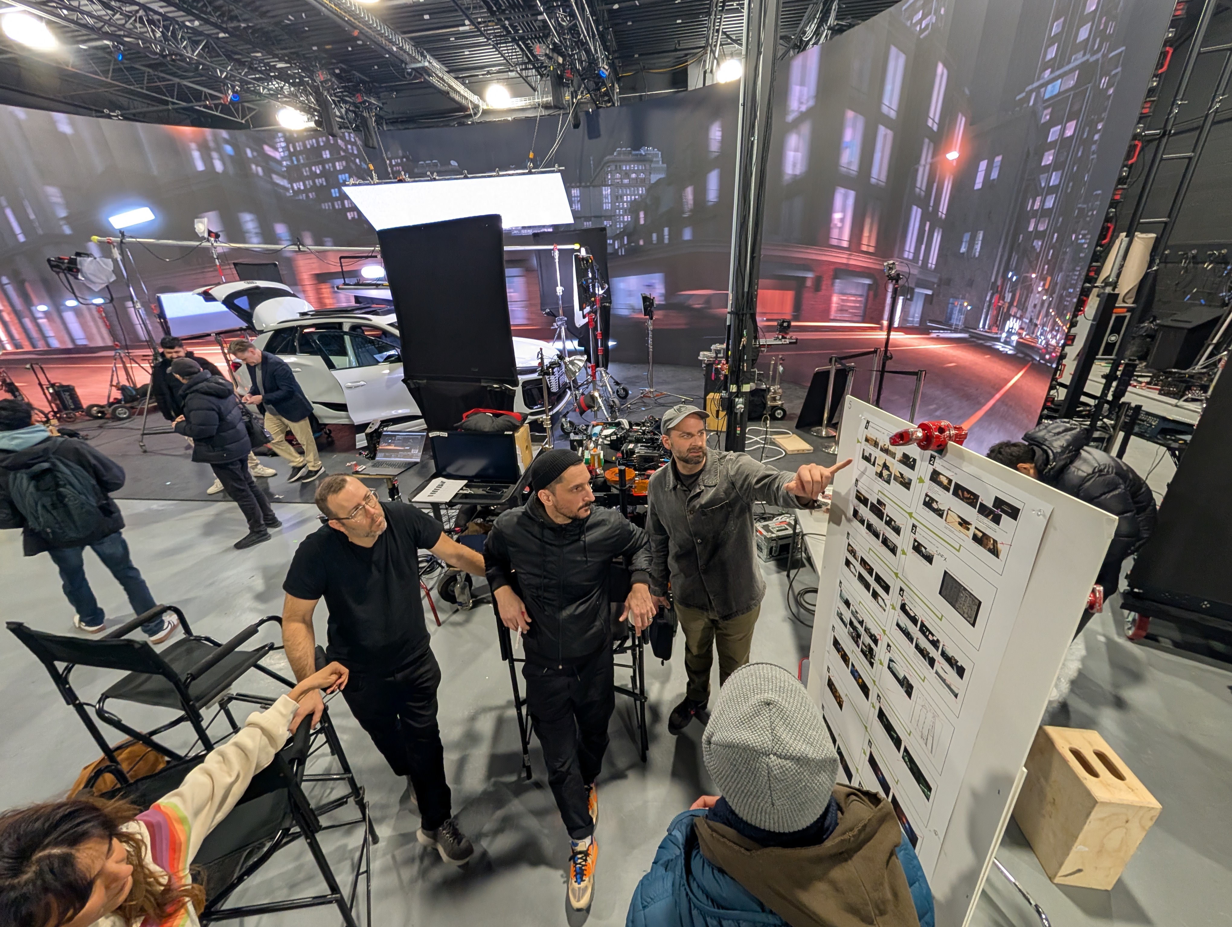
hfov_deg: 110.5
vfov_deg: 94.6
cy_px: 464
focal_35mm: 12
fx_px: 428
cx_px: 616
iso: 193
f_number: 1.7
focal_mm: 2.02
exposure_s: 1/40
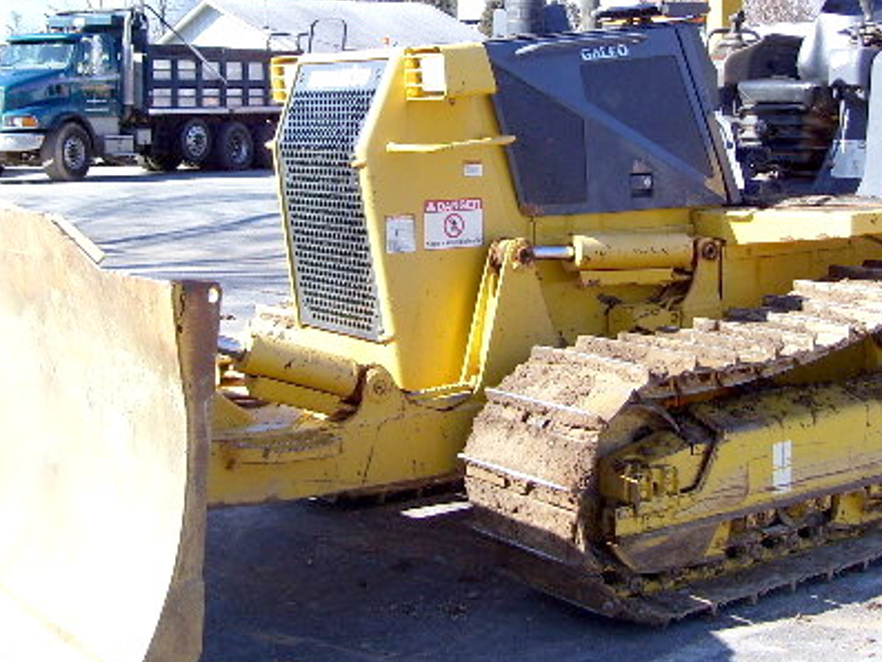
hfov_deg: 33.2
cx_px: 509
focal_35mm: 58
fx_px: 1478
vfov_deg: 25.0
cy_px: 191
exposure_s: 1/750
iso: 80
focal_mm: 6
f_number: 2.7
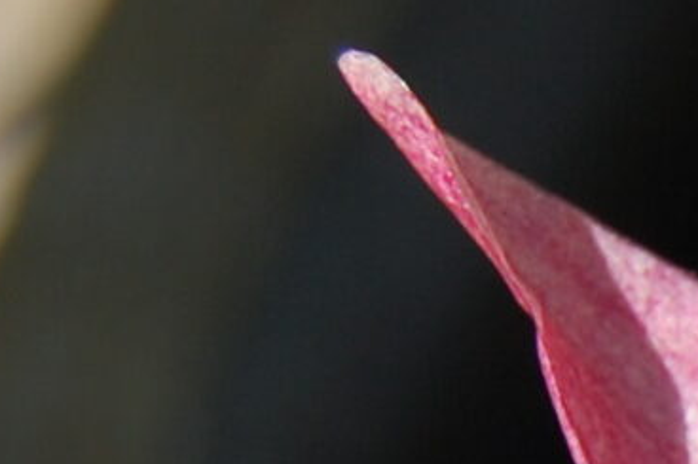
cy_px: 1187
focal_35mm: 438
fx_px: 8488
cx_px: 1978
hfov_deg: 4.5
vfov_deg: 3.1
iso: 200
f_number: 9
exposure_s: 1/320
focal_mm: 42
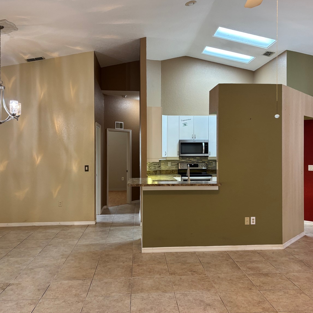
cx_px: 162
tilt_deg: +0.2
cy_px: 152
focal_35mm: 32
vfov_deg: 51.1
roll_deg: +1.2
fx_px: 327
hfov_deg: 51.1
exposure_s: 1/60
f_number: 1.6
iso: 160
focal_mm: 5.96
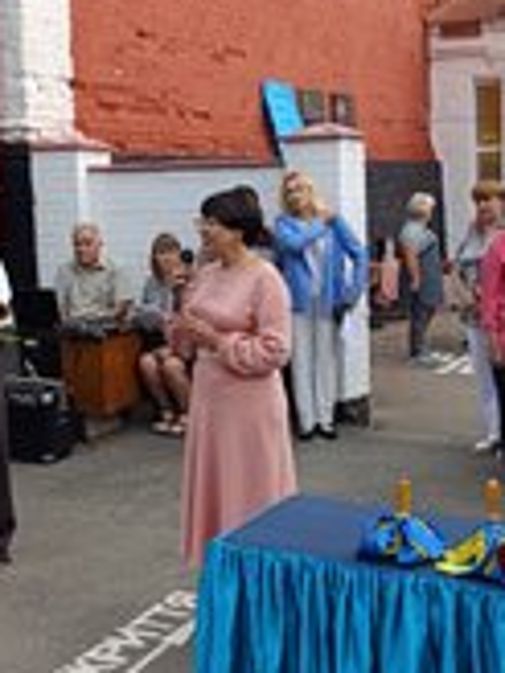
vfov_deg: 34.3
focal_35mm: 56
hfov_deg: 25.9
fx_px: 1089
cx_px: 345
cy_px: 293
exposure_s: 1/174
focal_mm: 6.14
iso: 50
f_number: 1.6
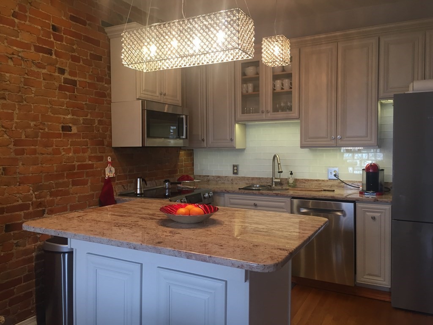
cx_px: 216
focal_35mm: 29
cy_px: 162
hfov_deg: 61.7
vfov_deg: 48.2
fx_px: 363
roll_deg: +0.3
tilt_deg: -2.6
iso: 64
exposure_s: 1/30
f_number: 2.2
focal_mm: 4.15
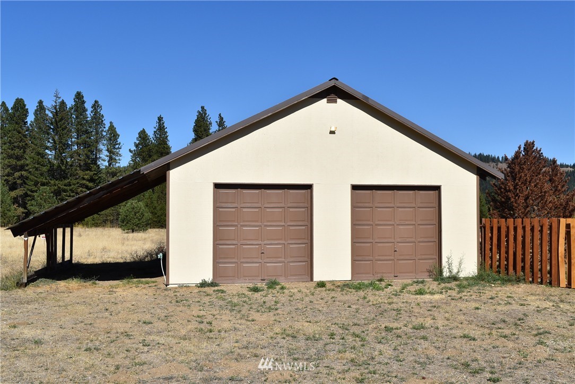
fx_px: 575
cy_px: 192
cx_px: 288
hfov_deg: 53.1
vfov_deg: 36.9
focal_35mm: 36
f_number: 11
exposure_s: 1/500
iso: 200
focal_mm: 24
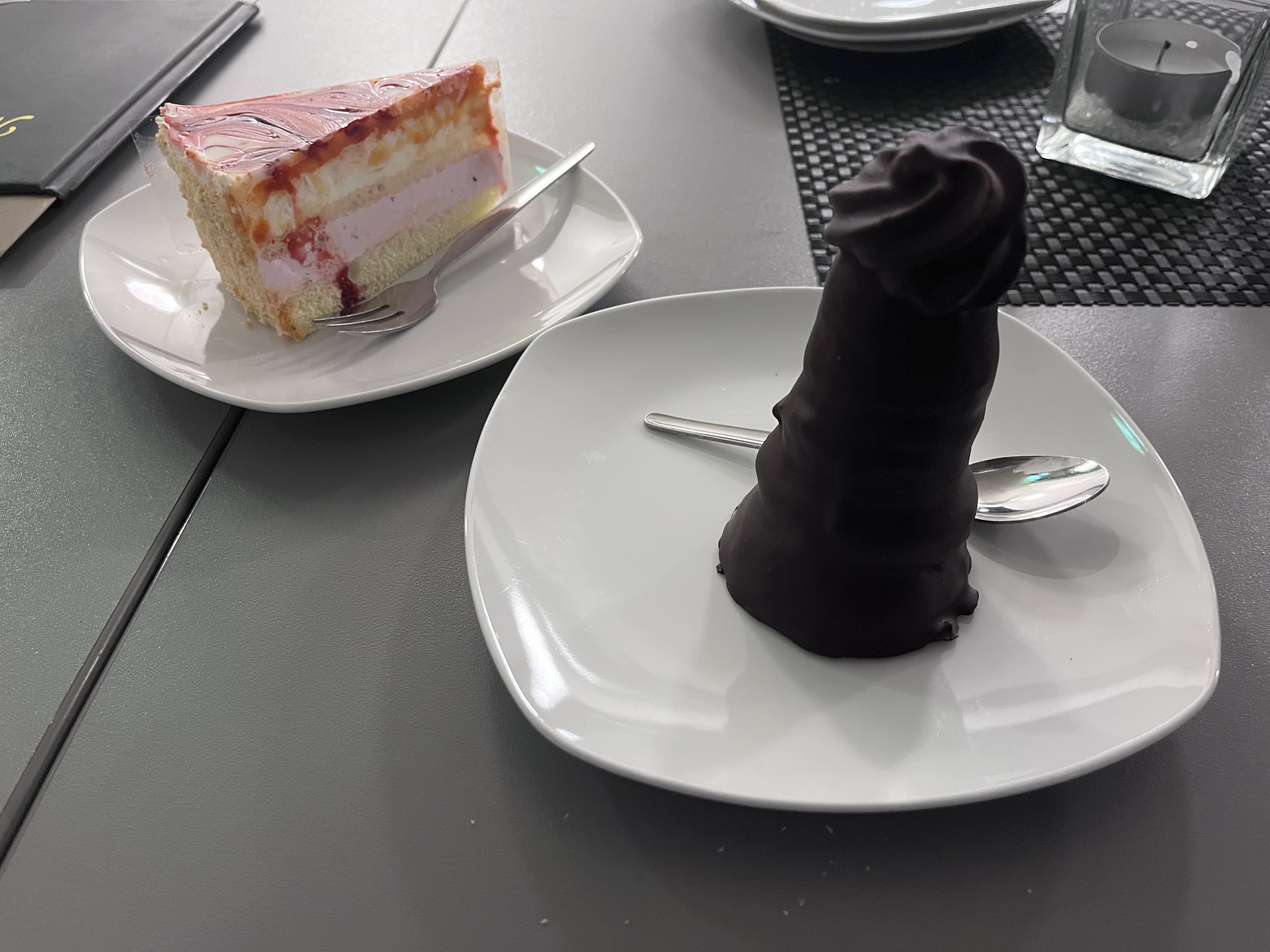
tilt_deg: -43.9
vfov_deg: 53.1
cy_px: 476
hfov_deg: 67.3
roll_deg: +1.9
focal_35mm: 26
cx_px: 635
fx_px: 954
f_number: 1.6
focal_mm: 5.1
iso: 400
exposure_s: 1/33
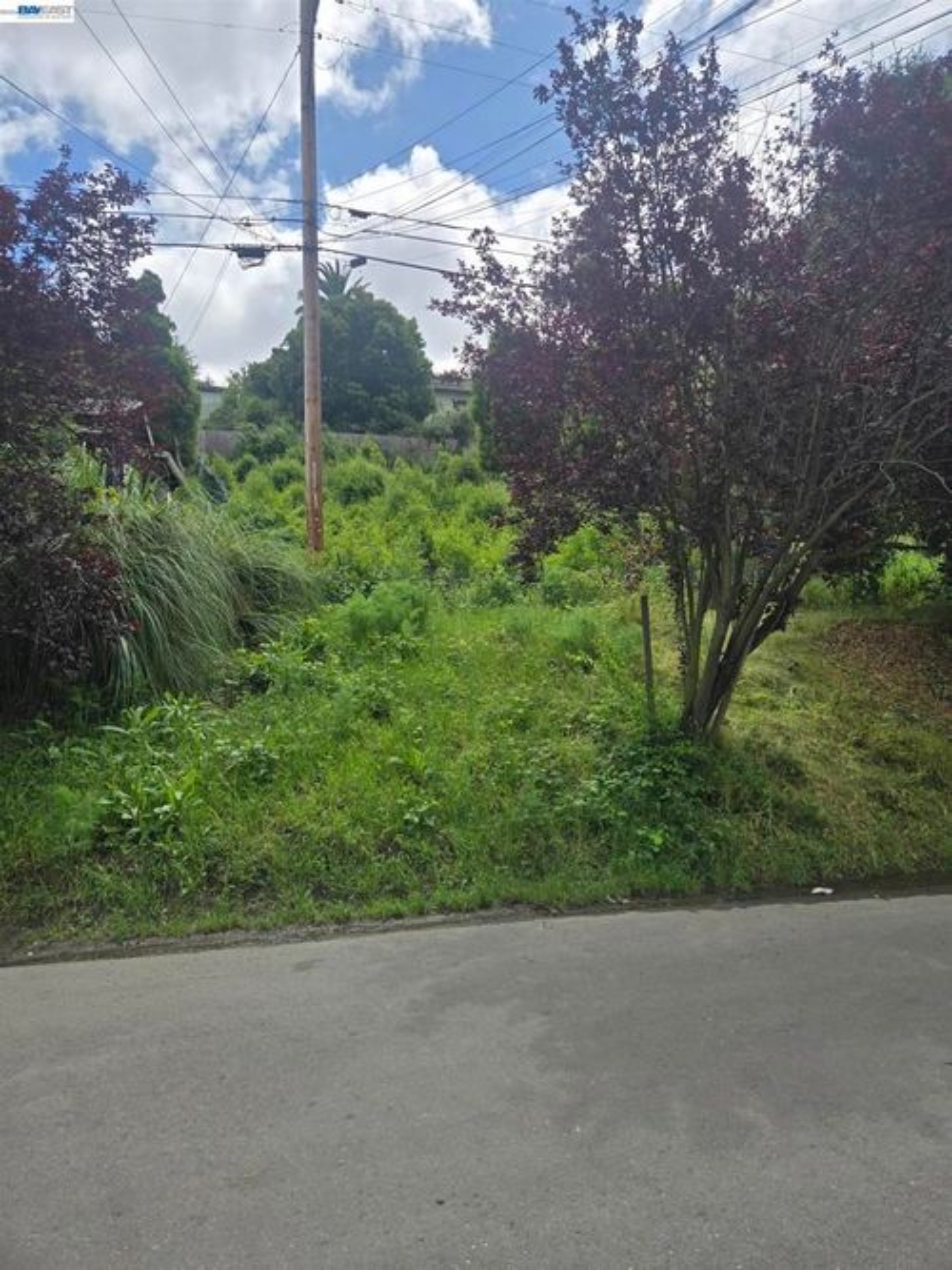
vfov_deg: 73.9
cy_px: 635
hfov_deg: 58.9
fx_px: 844
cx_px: 476
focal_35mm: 23
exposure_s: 1/2417
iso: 25
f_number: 1.8
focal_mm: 5.4
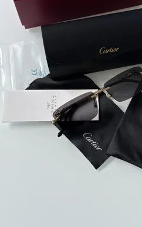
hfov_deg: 20.5
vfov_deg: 32.4
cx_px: 105
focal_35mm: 63
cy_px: 92
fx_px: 391
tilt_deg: -65.3
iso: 64
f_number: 1.78
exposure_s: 1/169
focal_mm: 6.86
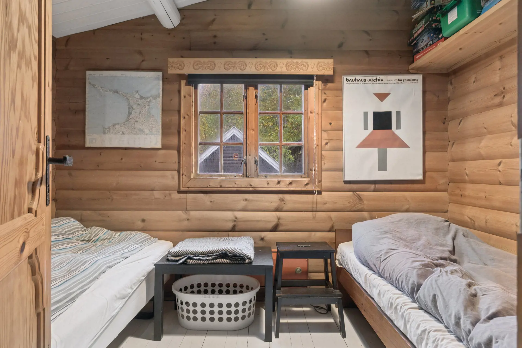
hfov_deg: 79.2
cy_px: 174
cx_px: 261
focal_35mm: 22
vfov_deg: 57.8
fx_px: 315
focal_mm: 14.5
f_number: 8
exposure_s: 1/30
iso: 200
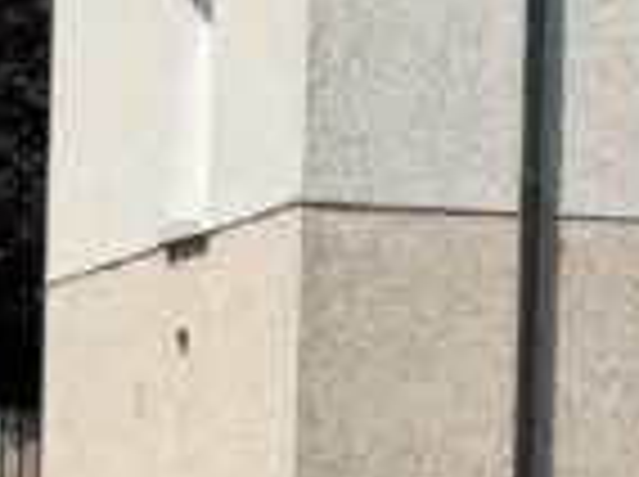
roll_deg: -2.7
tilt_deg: +6.5
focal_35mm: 347
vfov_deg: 4.3
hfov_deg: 5.6
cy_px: 346
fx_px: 6395
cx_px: 1346
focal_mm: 6.76
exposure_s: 1/9901
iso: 64
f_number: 1.78
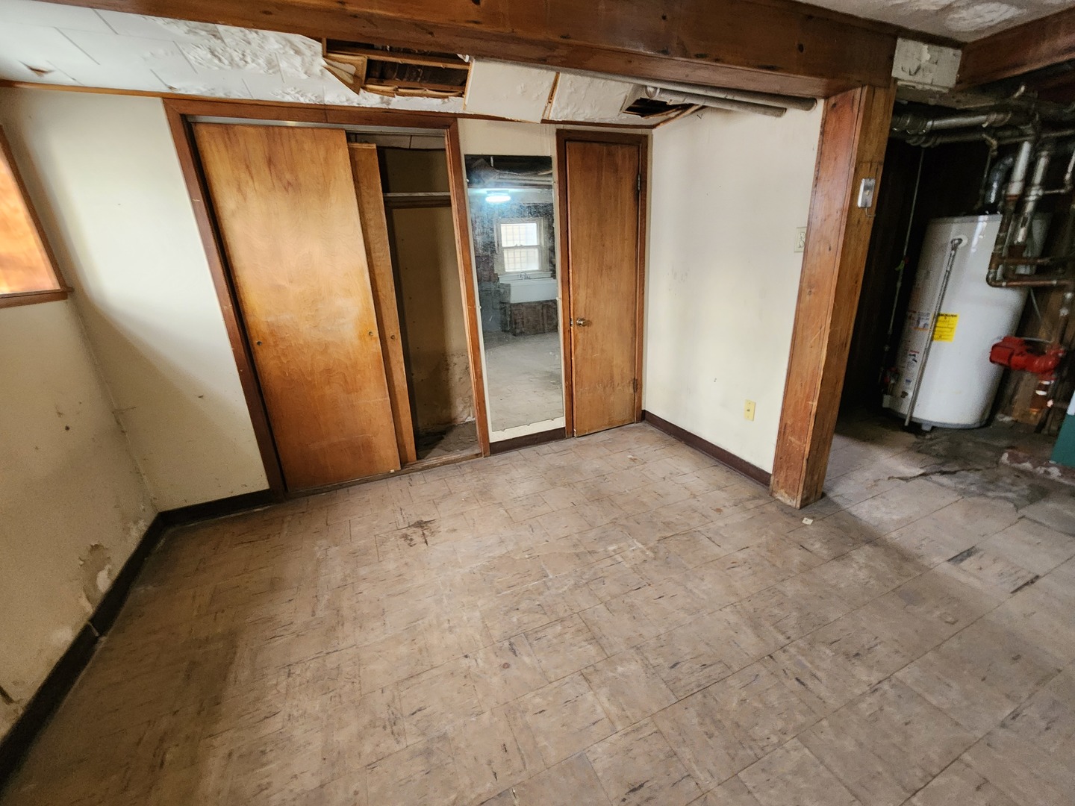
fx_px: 404
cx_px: 538
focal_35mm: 13
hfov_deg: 106.2
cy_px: 403
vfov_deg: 89.9
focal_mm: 2.2
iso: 320
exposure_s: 1/40
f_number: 2.2
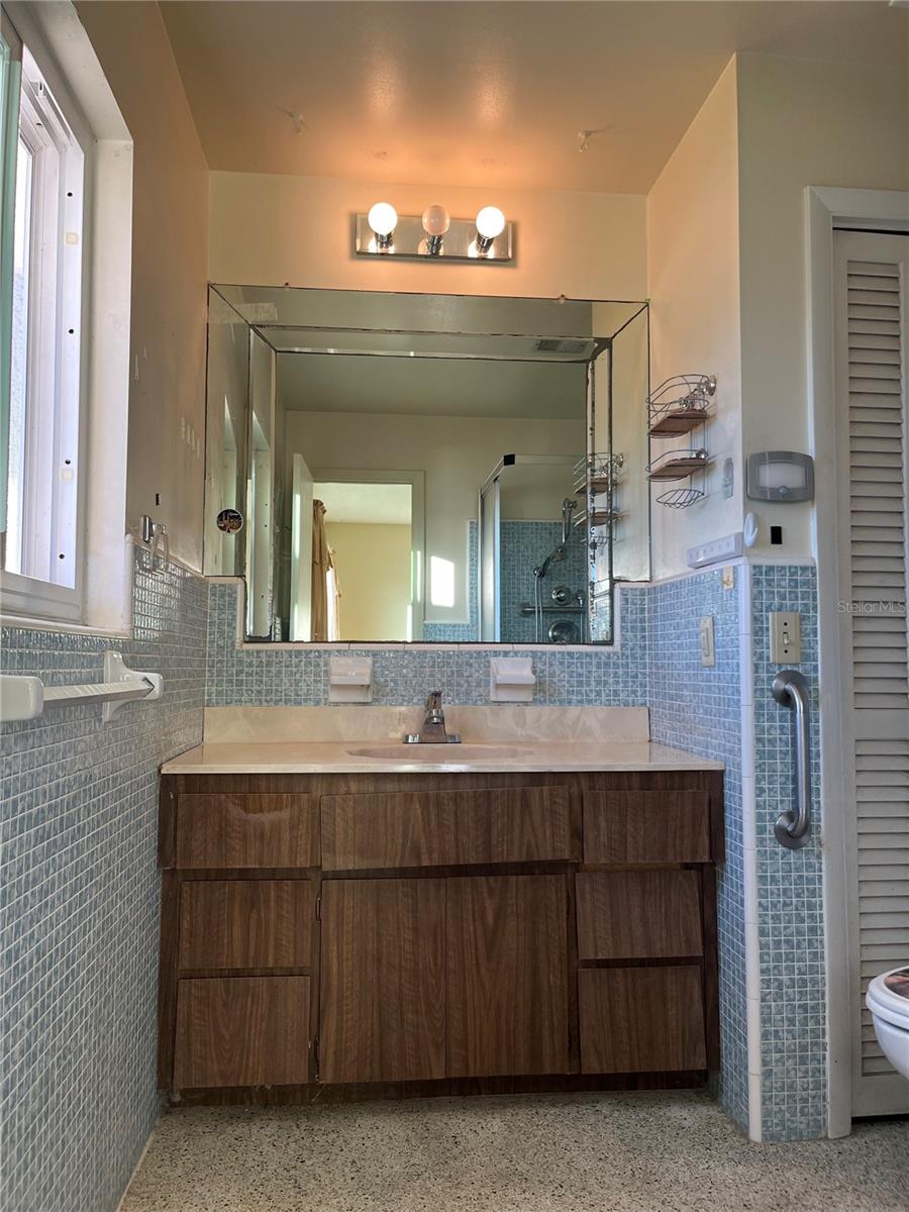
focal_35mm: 26
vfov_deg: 67.3
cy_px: 606
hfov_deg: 53.1
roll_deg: +1.4
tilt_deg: +4.5
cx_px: 454
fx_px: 910
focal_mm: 5.1
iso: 80
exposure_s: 1/120
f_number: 1.6
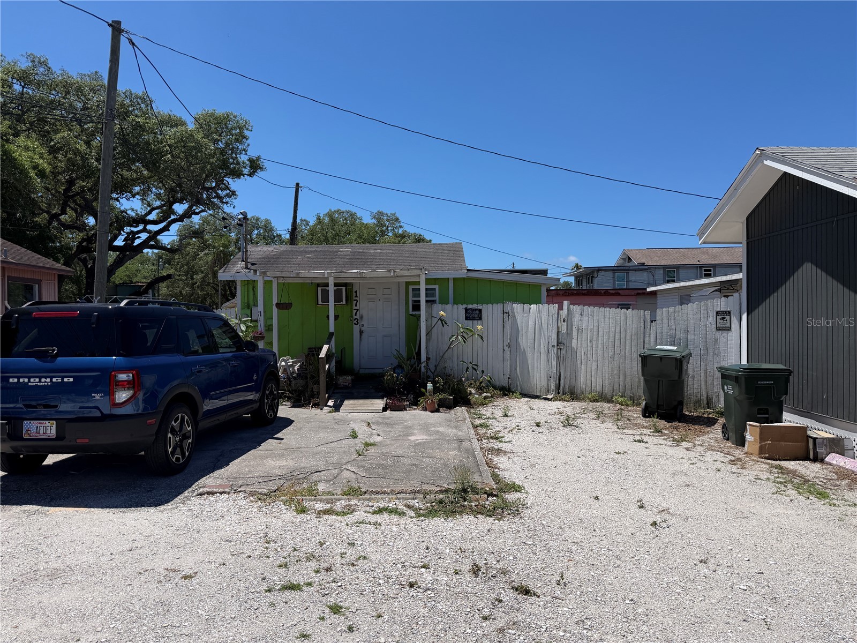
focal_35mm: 24
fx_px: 594
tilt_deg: -0.4
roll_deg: +0.6
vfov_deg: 56.8
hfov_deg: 71.6
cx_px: 428
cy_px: 322
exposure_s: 1/8130
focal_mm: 6.76
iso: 80
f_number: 1.78
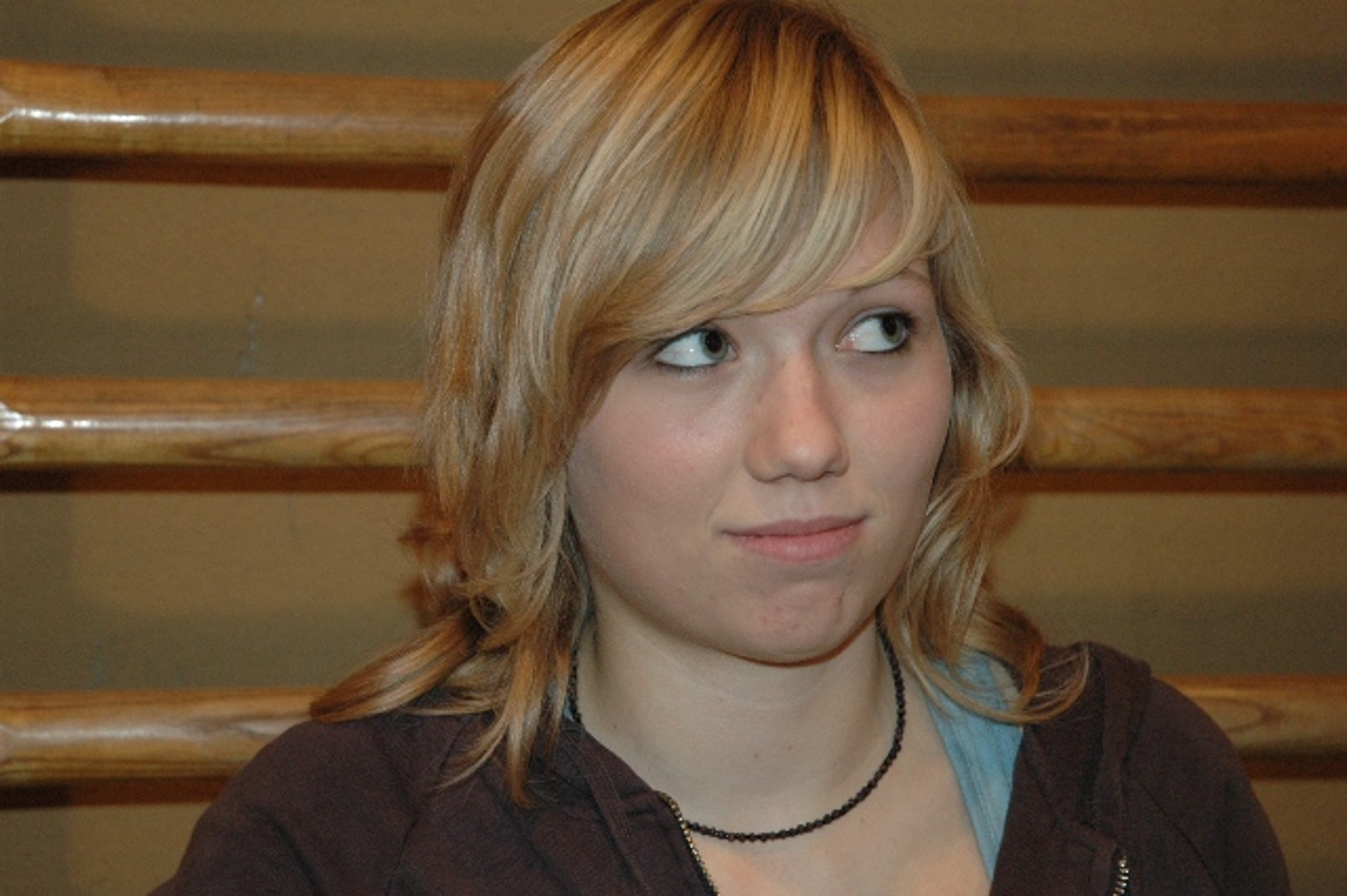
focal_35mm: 78
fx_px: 2917
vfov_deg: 17.5
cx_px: 674
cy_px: 448
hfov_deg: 26.0
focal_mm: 52
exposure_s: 1/60
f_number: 4.5
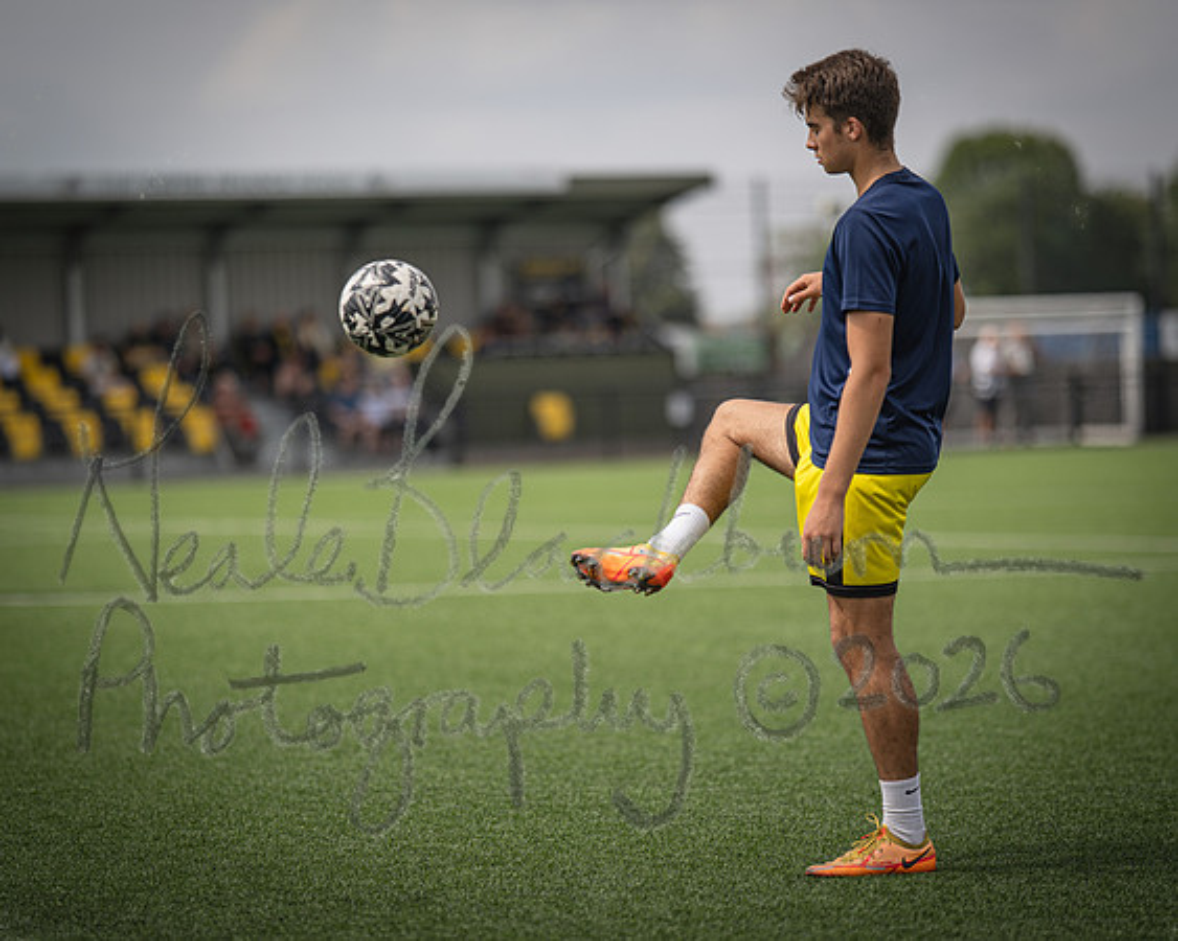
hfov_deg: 12.7
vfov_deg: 10.1
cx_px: 589
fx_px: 5301
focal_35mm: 152
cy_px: 470
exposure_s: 1/3200
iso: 100
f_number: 1.8
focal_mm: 135
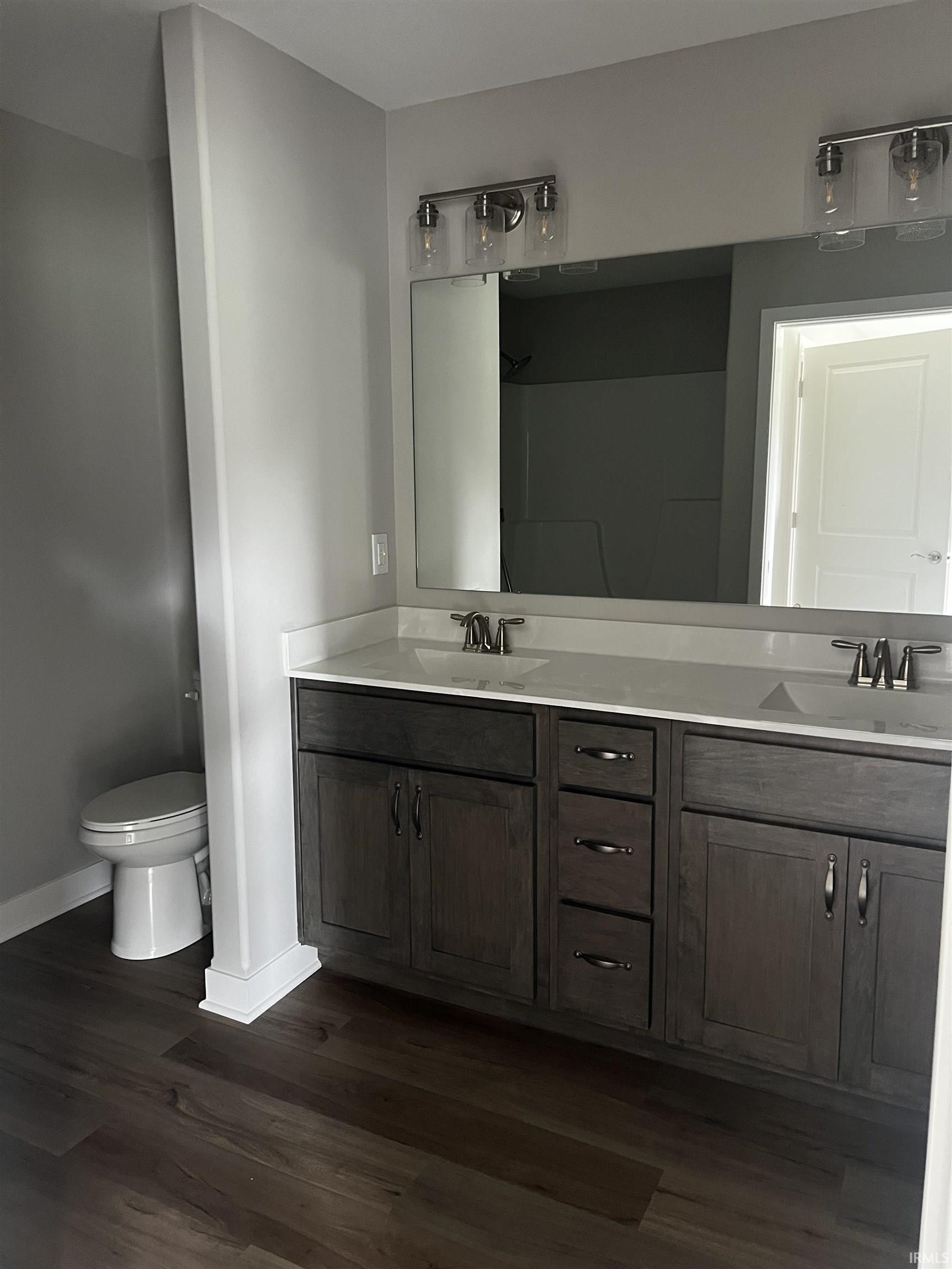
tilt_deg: -9.4
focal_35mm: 26
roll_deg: +1.1
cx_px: 476
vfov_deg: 67.3
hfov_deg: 53.1
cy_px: 634
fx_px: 953
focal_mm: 5.7
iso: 500
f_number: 1.5
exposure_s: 1/40
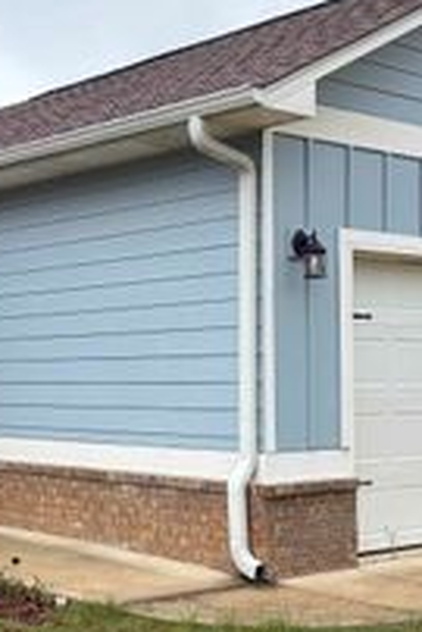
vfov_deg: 30.0
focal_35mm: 67
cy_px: 361
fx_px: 1176
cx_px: 134
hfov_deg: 20.3
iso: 50
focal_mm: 5.96
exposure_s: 1/1848
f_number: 1.6
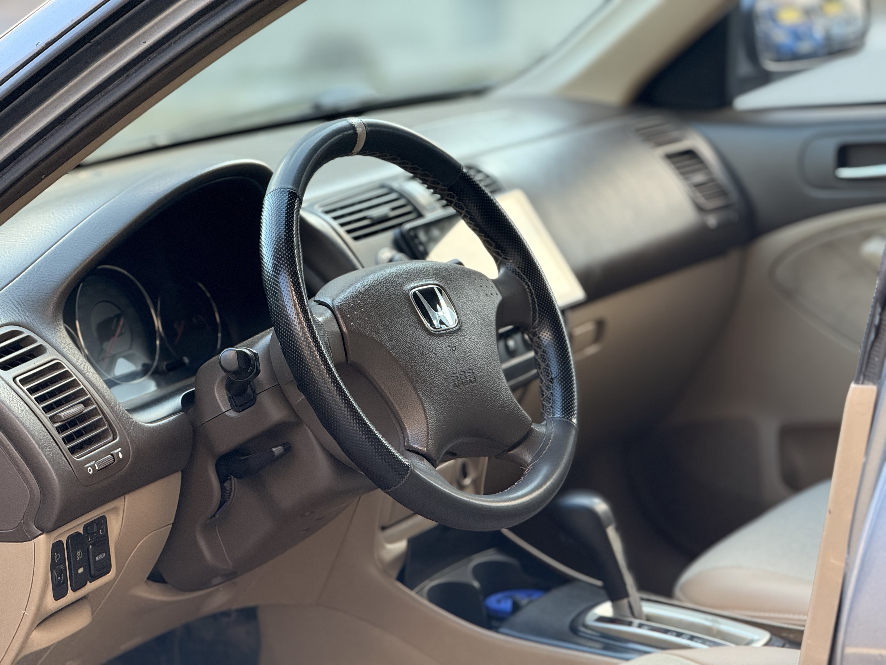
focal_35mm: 120
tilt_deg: -10.0
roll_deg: -0.7
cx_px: 443
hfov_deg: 16.4
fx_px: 3071
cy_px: 332
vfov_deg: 12.3
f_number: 2.8
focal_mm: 15.66
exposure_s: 1/99
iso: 100
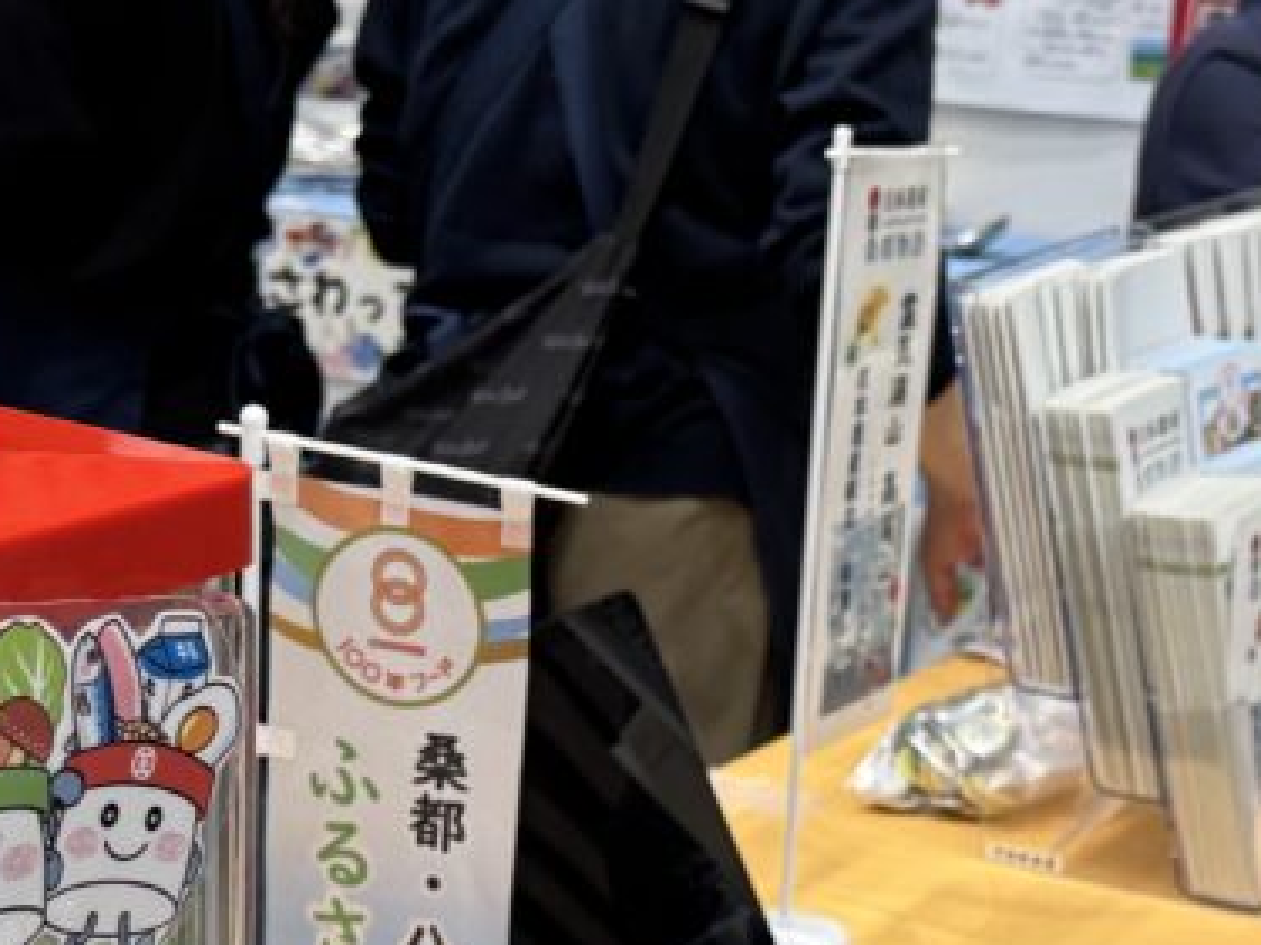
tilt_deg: -17.4
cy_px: 669
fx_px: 2986
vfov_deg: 17.9
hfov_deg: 23.8
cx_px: 555
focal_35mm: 82
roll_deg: -1.4
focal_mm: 6.76
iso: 125
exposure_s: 1/50
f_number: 1.78
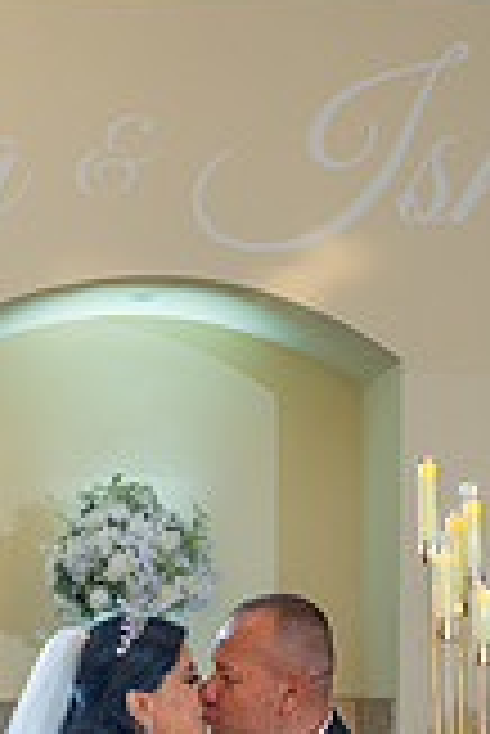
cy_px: 1033
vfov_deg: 13.5
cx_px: 81
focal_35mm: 145
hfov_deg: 9.5
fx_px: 2954
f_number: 4
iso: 800
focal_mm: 32
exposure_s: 1/80
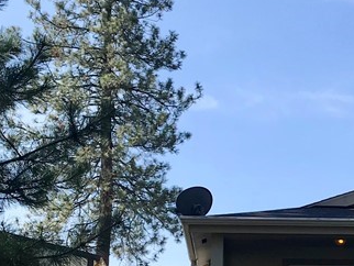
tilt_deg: +15.2
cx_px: 340
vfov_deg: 16.6
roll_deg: +0.2
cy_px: 188
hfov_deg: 21.4
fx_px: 911
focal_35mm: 89
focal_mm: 3.99
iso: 20
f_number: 1.8
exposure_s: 1/1429
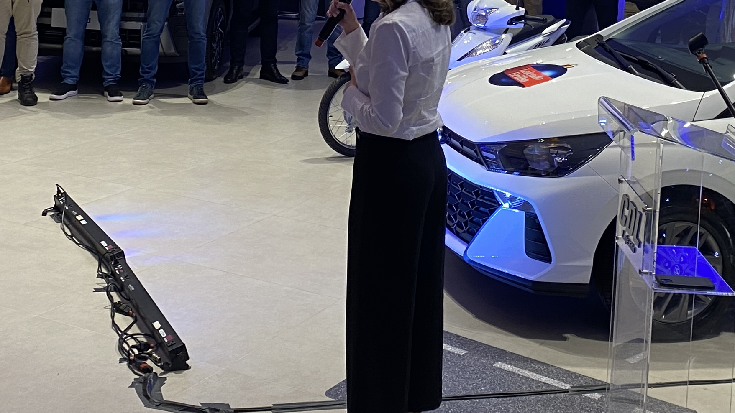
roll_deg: -3.1
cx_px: 405
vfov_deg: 17.6
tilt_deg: -3.2
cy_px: -87
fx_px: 1267
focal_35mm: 65
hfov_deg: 32.3
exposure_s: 1/60
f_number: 1.8
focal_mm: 4.25
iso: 80
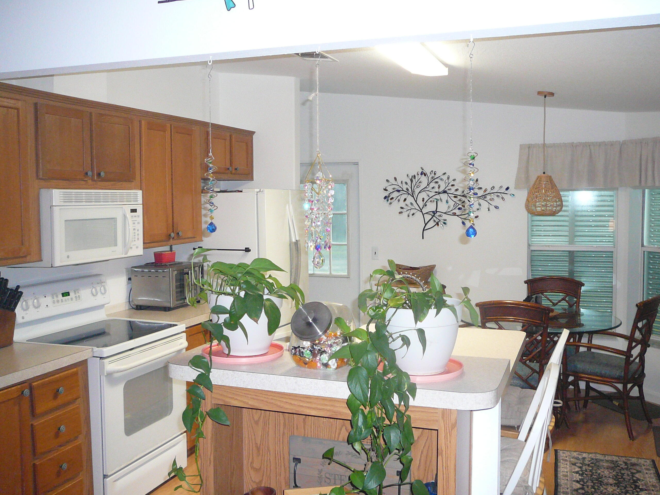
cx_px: 330
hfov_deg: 52.6
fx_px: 667
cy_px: 248
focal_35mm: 35
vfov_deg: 40.7
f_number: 2.8
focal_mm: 5.2
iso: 320
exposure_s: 1/30
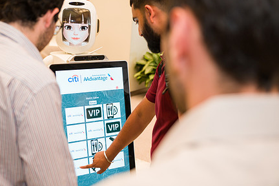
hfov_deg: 38.5
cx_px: 95
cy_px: 112
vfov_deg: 26.4
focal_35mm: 51
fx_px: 395
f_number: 3.2
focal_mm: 38
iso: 400
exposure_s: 1/200
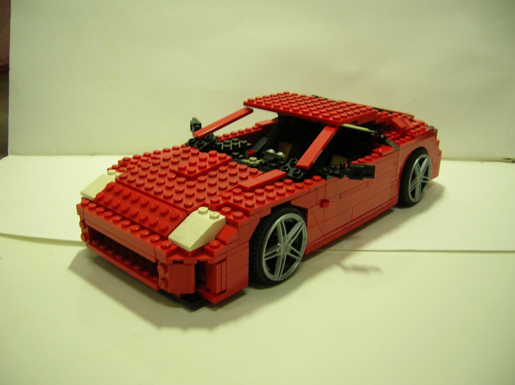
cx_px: 258
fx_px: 505
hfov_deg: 54.0
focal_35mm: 34
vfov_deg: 41.7
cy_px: 192
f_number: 2.9
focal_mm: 5.7
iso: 84
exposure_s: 1/4.3
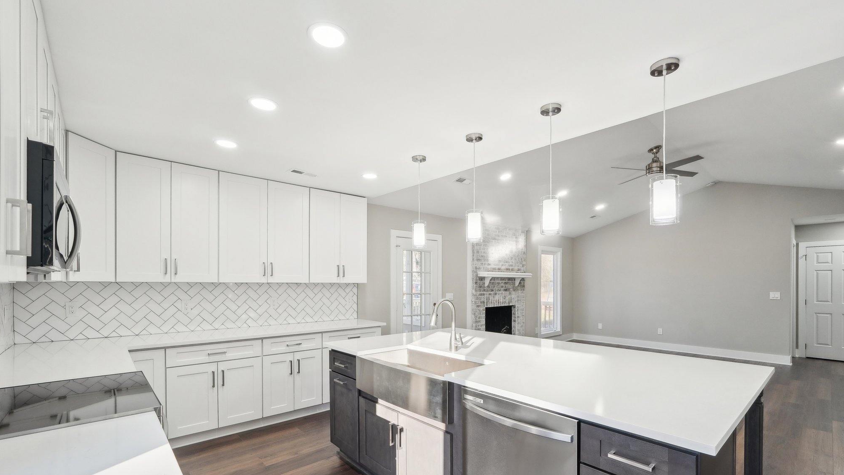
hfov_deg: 99.4
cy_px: 286
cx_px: 421
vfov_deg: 66.4
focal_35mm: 16
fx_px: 358
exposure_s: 1/20
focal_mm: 10
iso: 400
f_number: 8
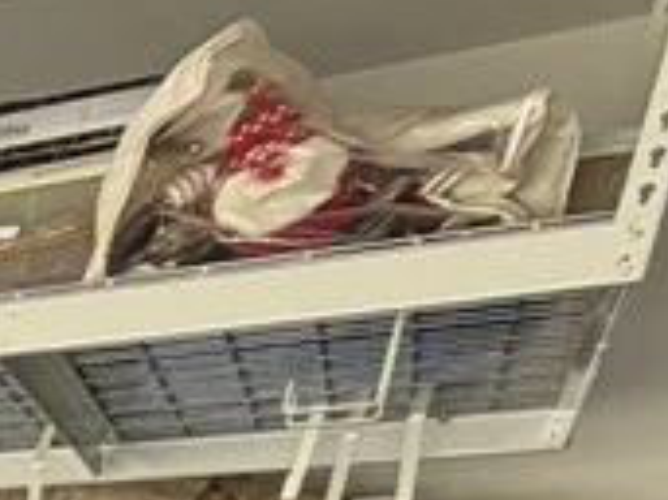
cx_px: -1231
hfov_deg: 12.3
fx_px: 1620
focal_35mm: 84
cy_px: 1168
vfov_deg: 13.4
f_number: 2.2
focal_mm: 2.22
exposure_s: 1/121
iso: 80
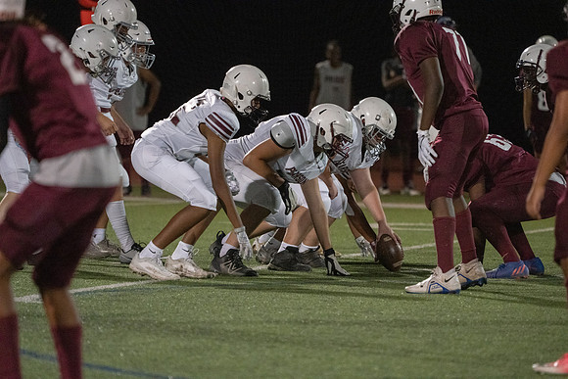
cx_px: 284
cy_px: 190
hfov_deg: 5.9
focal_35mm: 348
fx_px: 5492
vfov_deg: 4.0
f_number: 5.6
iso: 16000
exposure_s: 1/1000
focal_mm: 348
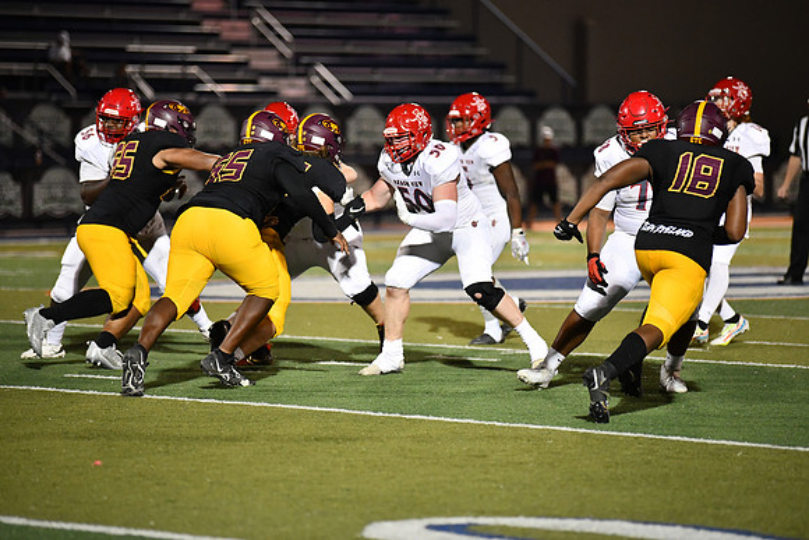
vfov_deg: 7.6
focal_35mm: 180
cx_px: 404
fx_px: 4046
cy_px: 270
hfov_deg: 11.4
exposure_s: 1/1250
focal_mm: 180
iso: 4000
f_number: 2.8
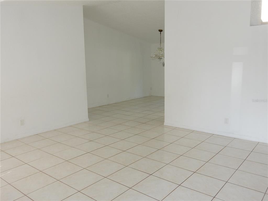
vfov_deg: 46.8
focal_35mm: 30
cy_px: 100
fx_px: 232
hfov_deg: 60.0
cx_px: 134
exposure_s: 1/30
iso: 125
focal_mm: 5.4
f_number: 4
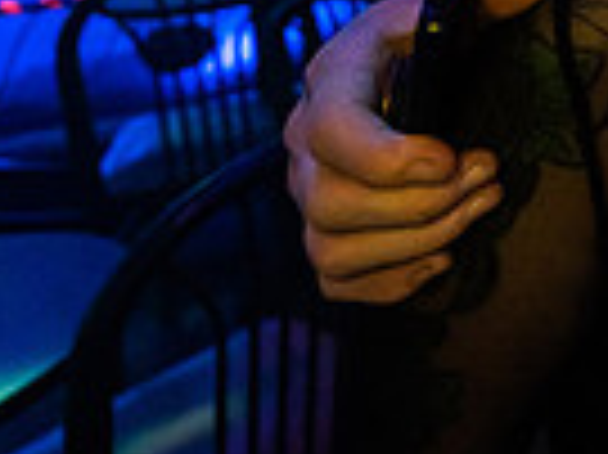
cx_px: 1243
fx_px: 1018
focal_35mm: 58
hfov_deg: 18.7
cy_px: -330
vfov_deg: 19.7
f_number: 2.8
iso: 3200
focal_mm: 14
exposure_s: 1/80
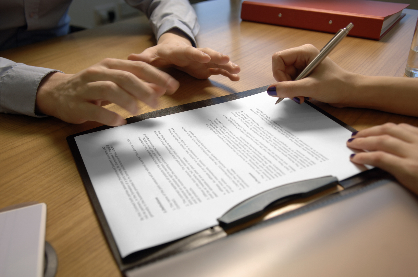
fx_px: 383
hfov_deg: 57.3
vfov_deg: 39.9
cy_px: 138
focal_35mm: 33
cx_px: 209
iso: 100
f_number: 3.5
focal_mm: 22
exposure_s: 1/50
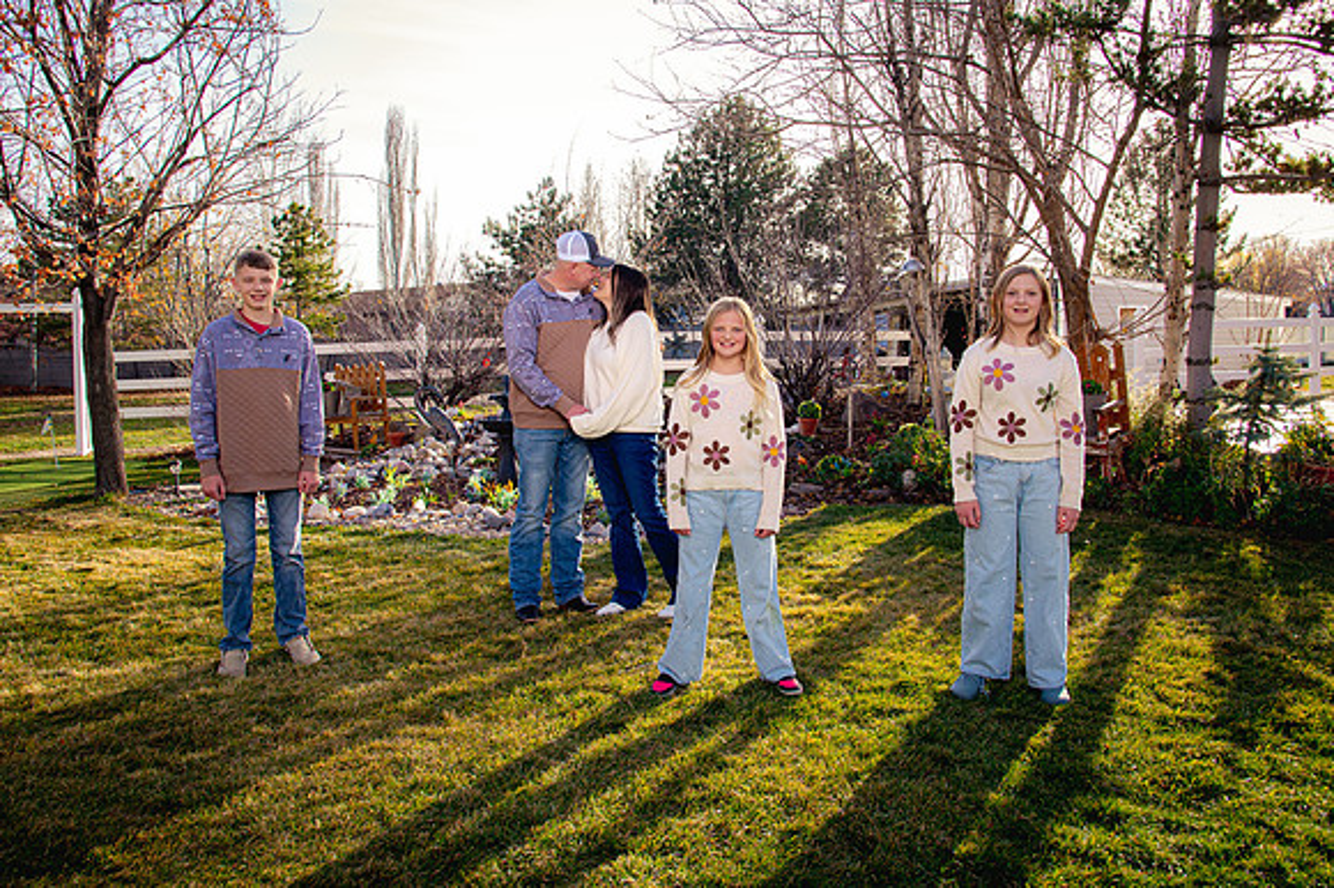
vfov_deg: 47.8
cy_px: 395
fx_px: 999
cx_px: 683
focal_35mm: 27
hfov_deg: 67.5
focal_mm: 24
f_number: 8
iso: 500
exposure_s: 1/250
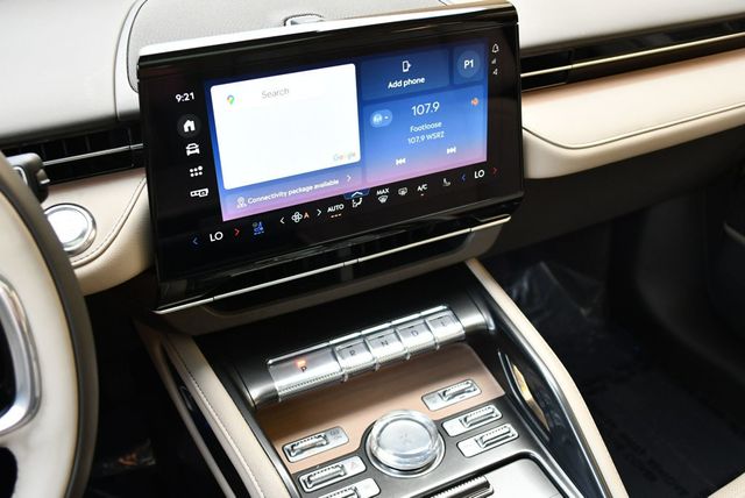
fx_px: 746
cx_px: 372
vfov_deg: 36.9
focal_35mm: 36
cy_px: 249
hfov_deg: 53.1
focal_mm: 18
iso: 800
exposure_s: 1/200
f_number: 3.5
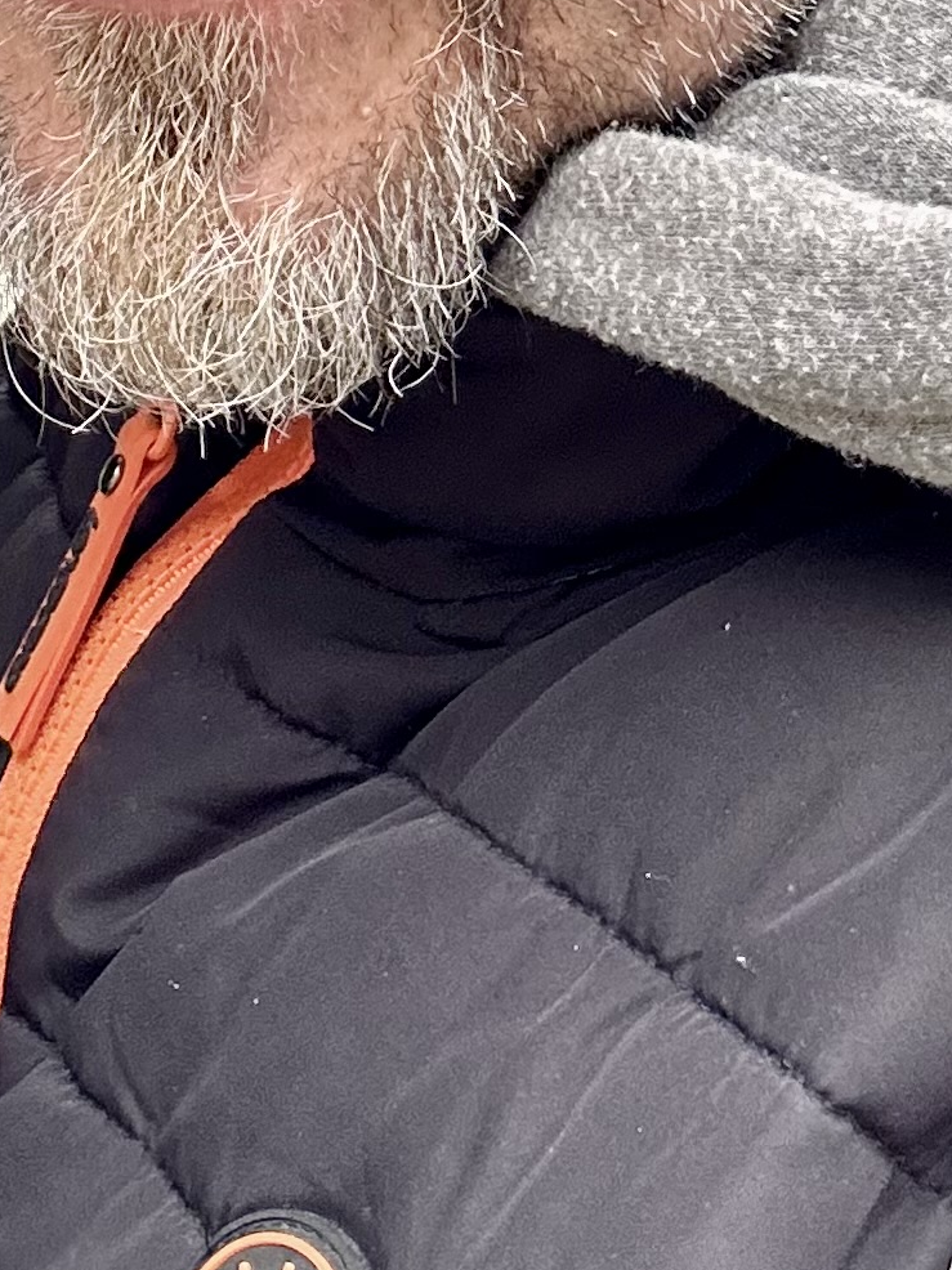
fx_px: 3448
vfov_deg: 20.0
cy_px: -122
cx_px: -202
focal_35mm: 94
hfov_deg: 15.1
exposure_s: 1/121
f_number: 1.9
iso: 64
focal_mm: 2.69
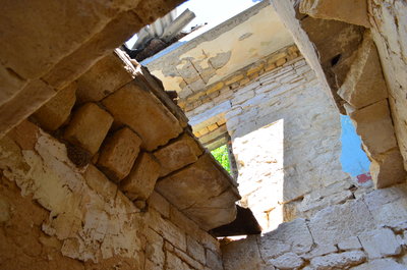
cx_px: 204
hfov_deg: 67.5
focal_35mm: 27
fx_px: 305
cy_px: 135
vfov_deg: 47.7
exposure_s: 1/200
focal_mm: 18
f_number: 5
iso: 400
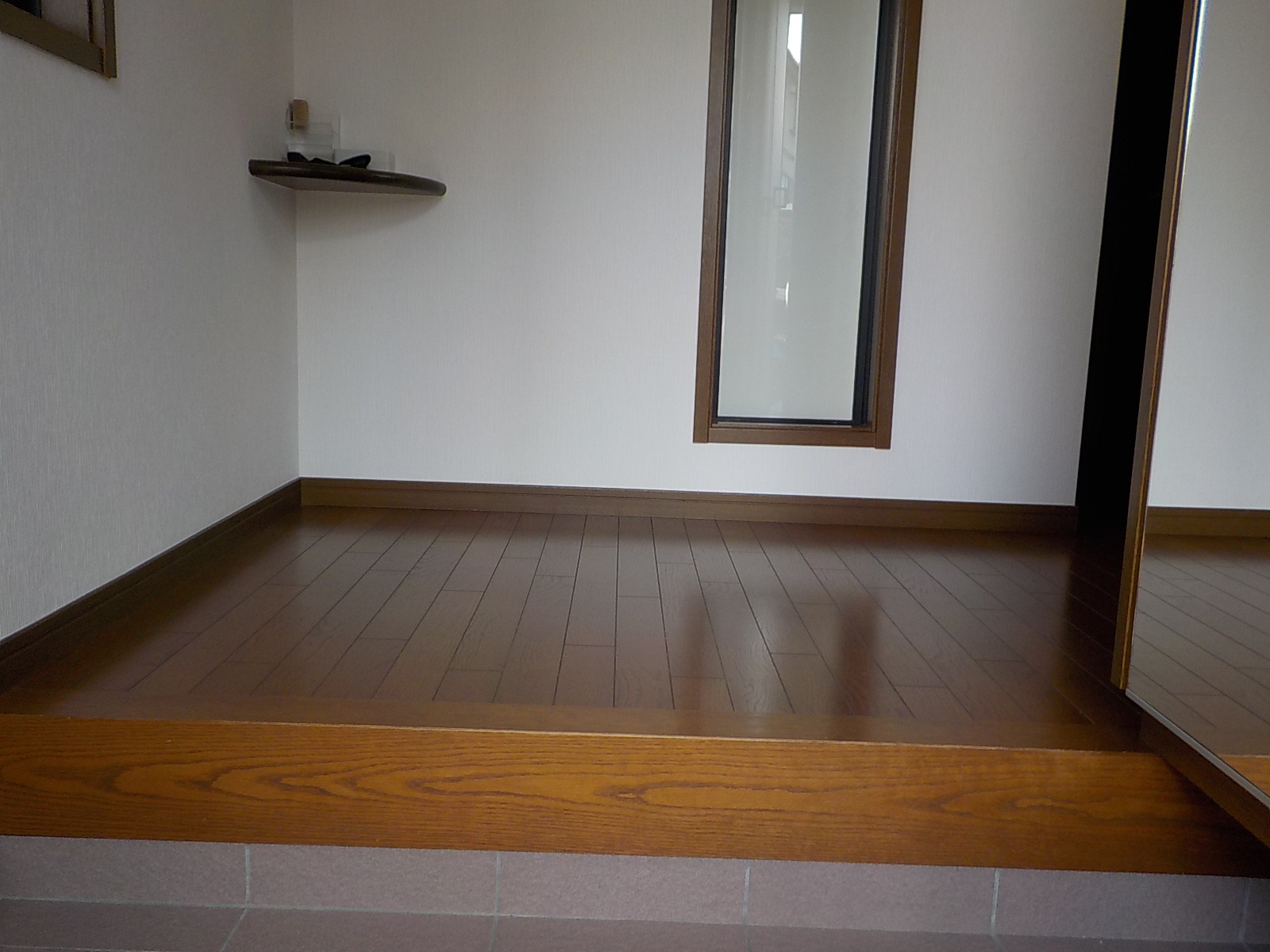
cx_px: 635
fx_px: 1101
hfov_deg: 60.0
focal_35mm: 30
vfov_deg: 46.8
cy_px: 476
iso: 125
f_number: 3.3
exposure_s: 1/80
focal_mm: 4.1
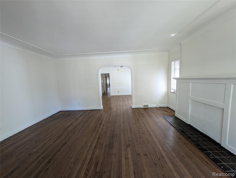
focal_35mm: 12
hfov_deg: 110.5
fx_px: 82
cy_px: 89
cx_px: 118
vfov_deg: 94.6
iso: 214
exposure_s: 1/80.5
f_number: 1.95
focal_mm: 2.23
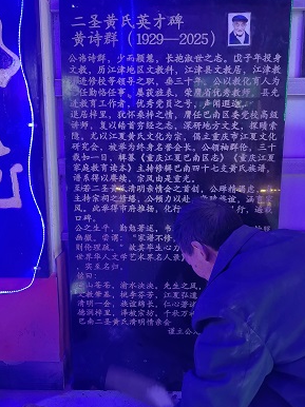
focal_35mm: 28
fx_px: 329
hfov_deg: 49.7
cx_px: 156
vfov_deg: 63.5
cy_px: 204
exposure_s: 1/25
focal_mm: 5.72
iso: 320
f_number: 1.4
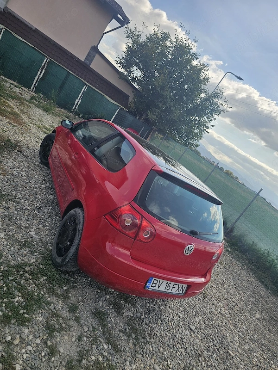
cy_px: 185
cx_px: 139
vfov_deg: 73.9
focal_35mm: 23
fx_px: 246
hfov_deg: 58.9
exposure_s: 1/556
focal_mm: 6.3
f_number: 1.7
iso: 10
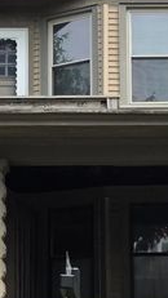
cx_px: 124
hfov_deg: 10.9
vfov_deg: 19.2
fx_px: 879
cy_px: 208
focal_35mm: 111
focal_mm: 6.3
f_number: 1.7
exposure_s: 1/3891
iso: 80
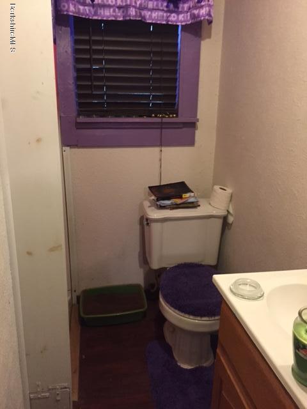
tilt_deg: -17.7
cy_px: 204
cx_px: 154
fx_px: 343
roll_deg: -0.4
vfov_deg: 61.7
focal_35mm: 29
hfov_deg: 48.2
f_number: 2.2
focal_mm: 4.15
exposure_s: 1/17
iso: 250
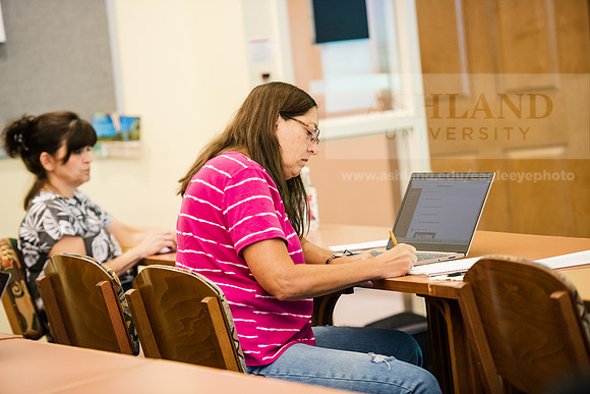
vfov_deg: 9.2
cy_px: 197
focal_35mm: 150
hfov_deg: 13.7
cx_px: 295
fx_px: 2459
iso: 2500
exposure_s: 1/200
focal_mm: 150
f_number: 2.8
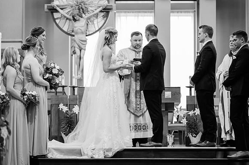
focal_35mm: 126
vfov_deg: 10.9
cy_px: 82
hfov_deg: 16.3
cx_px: 109
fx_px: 871
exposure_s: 1/250
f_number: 2.8
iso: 1000
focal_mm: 110
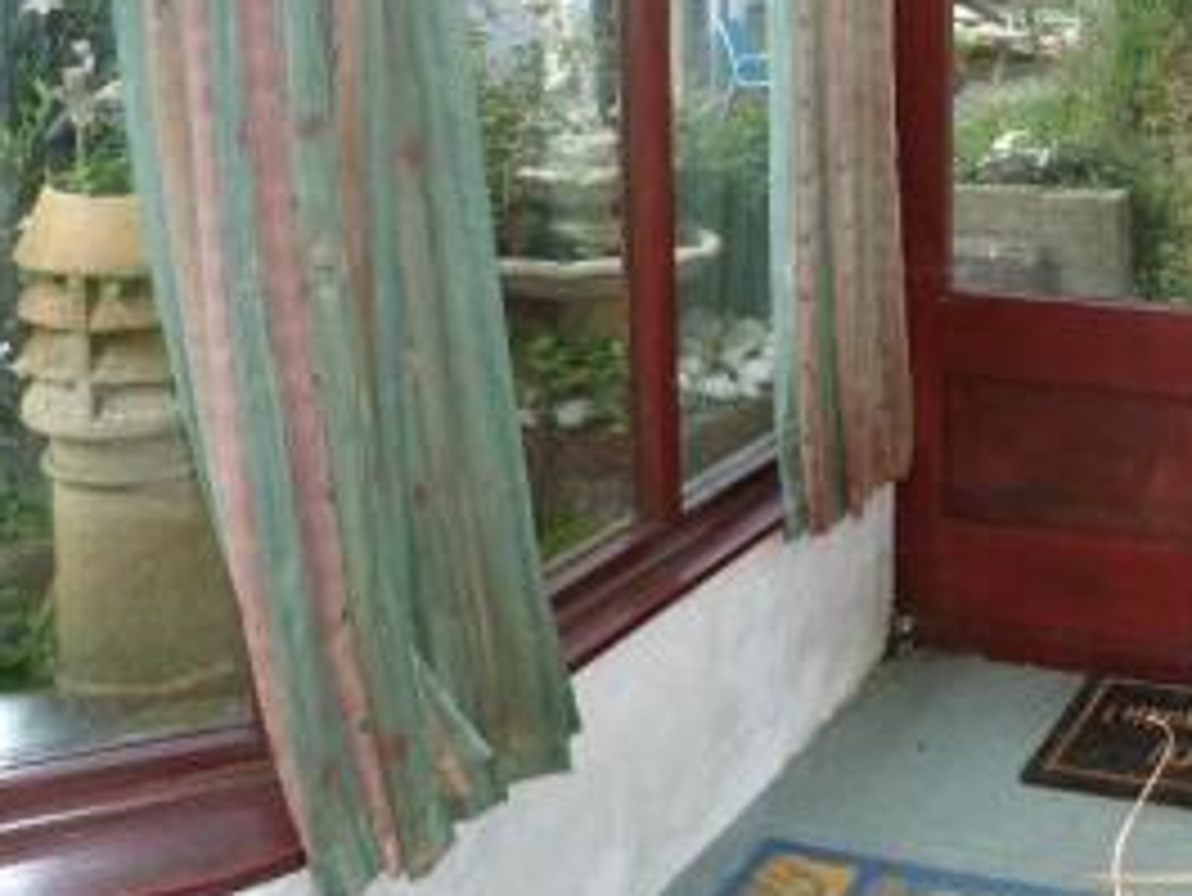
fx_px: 1895
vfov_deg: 26.1
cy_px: 169
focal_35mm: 55
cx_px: 1005
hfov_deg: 33.6
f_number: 4
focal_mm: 4.5
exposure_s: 1/125
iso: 80
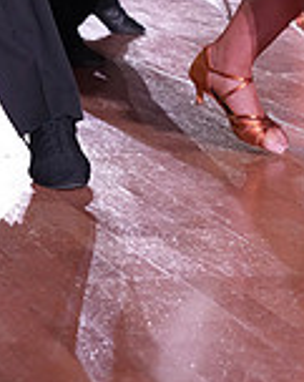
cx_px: 117
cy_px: -286
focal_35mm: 194
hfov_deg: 7.9
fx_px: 2188
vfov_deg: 9.5
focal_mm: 54
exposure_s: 1/320
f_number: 5
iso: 5000
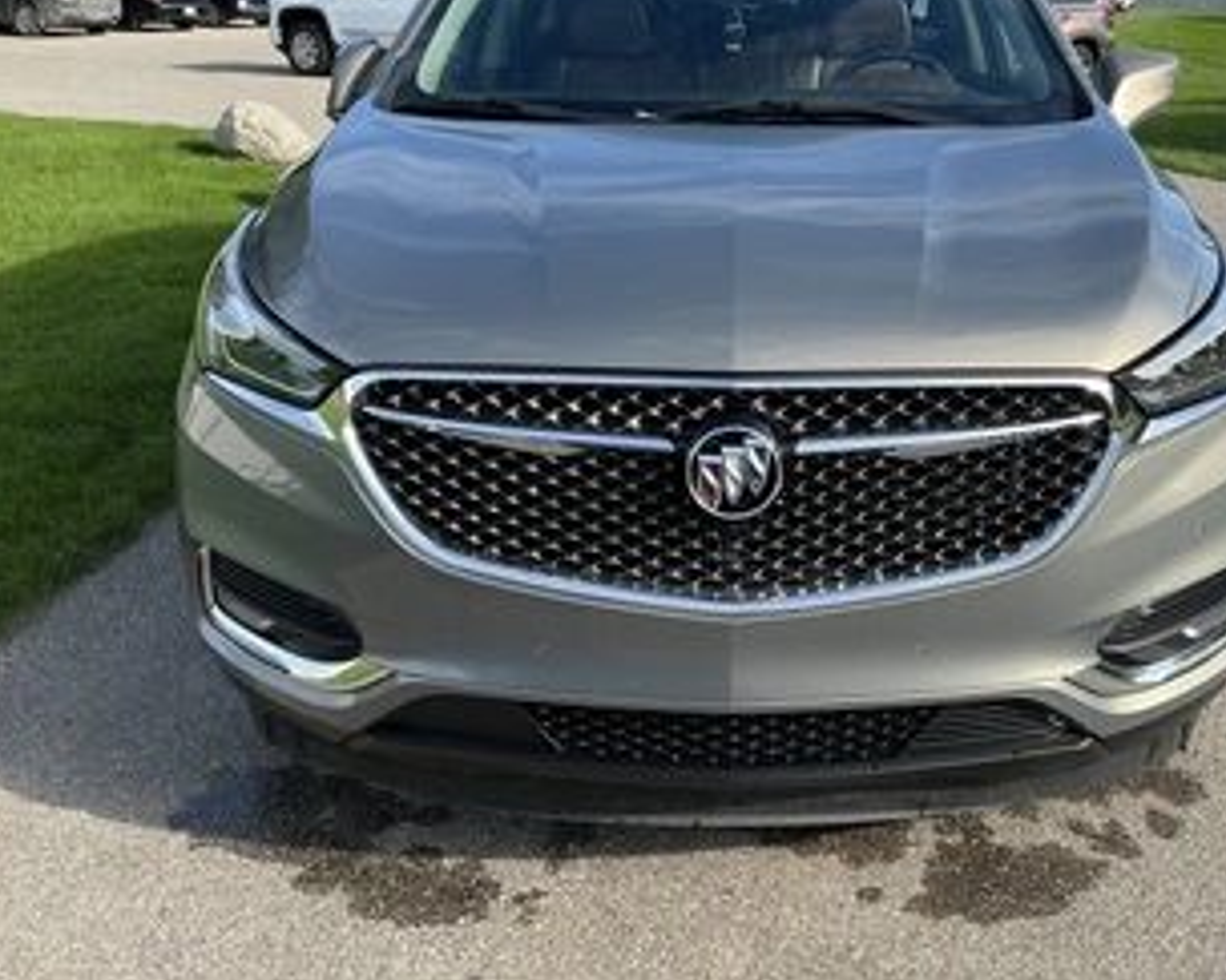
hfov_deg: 49.9
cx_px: 754
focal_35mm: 36
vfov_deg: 40.9
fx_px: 1306
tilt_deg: -16.5
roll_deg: -1.3
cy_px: 383
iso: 25
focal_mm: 3
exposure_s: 1/574
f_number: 1.8
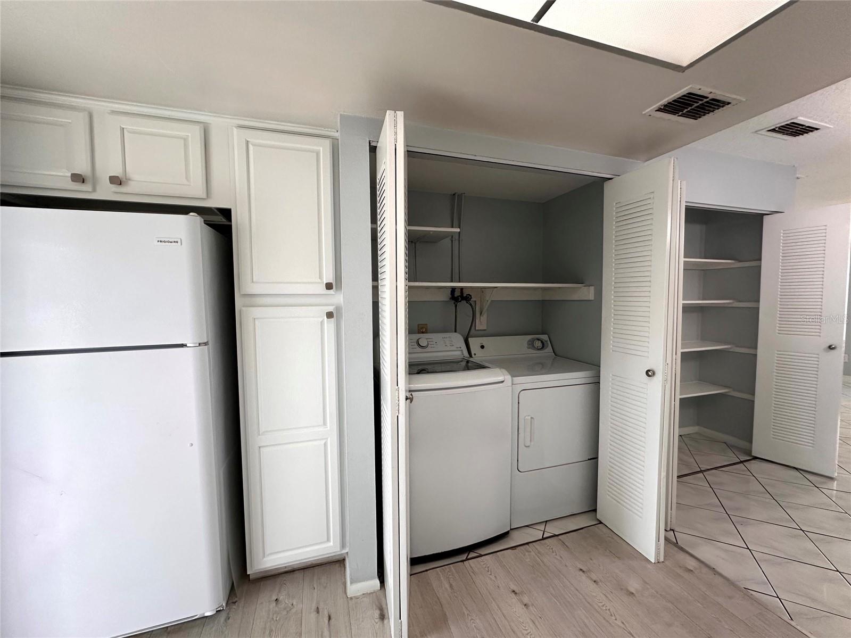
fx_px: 344
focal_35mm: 14
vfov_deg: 85.7
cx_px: 426
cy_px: 319
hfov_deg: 102.1
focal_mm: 2.22
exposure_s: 1/120
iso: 200
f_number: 2.2
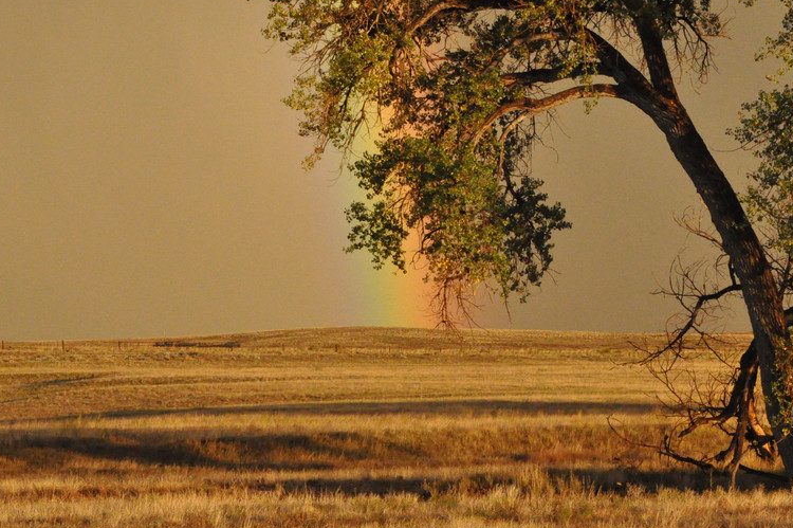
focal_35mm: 207
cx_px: 467
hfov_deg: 9.9
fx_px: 4557
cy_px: 244
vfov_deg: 6.6
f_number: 13
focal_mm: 86
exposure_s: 1/640
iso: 3200
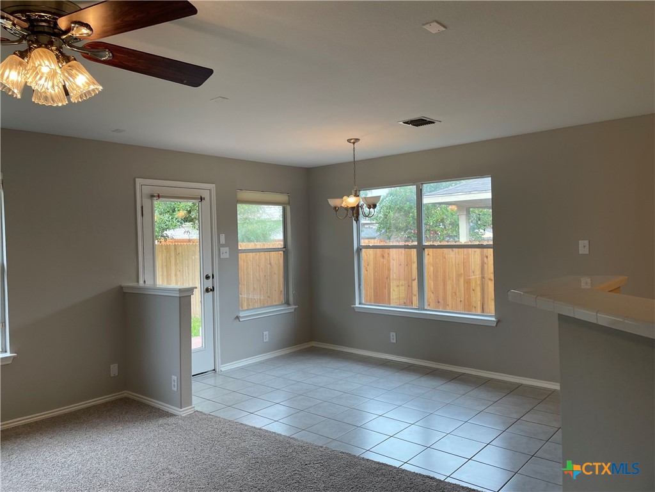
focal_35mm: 26
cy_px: 246
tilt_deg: +1.7
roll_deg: +1.4
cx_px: 328
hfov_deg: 67.3
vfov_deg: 53.1
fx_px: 492
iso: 40
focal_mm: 4.2
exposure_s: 1/120
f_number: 1.6
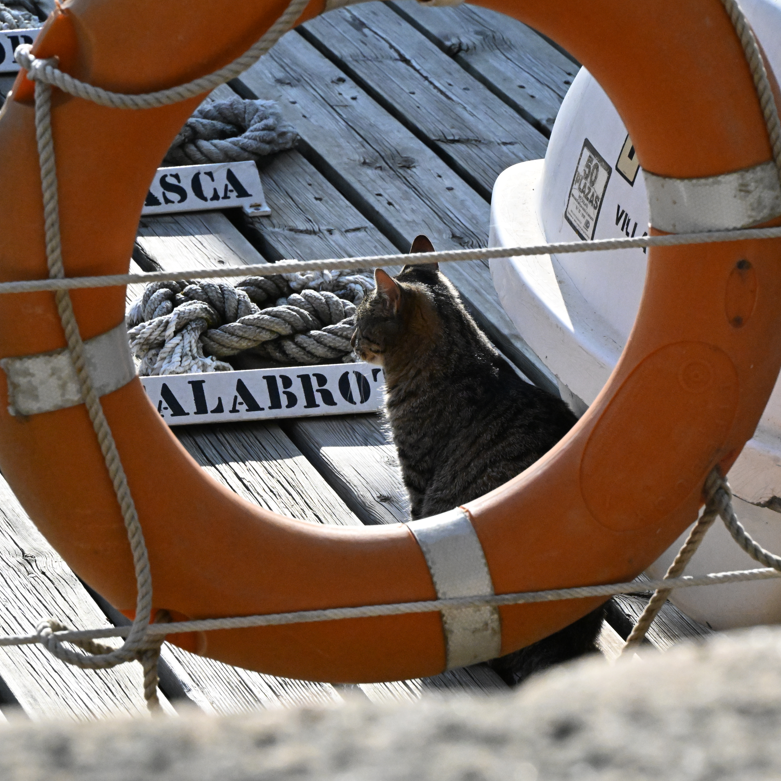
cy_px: 390
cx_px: 460
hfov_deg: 8.1
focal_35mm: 217
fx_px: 5539
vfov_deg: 8.1
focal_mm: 170
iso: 10000
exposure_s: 1/4000
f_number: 16
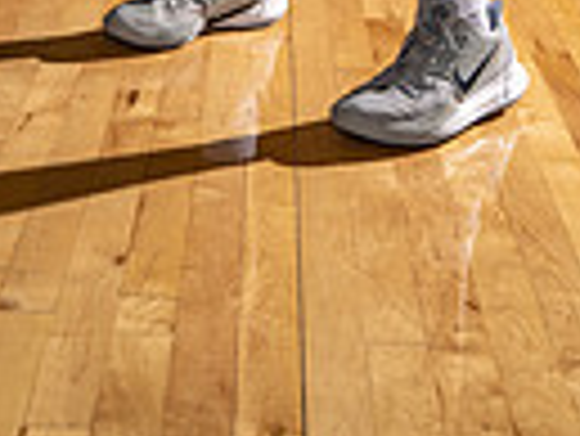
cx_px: 292
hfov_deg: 20.8
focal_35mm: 94
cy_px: -508
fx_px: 1576
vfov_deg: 13.1
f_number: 5.6
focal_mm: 28
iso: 320
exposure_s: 1/250
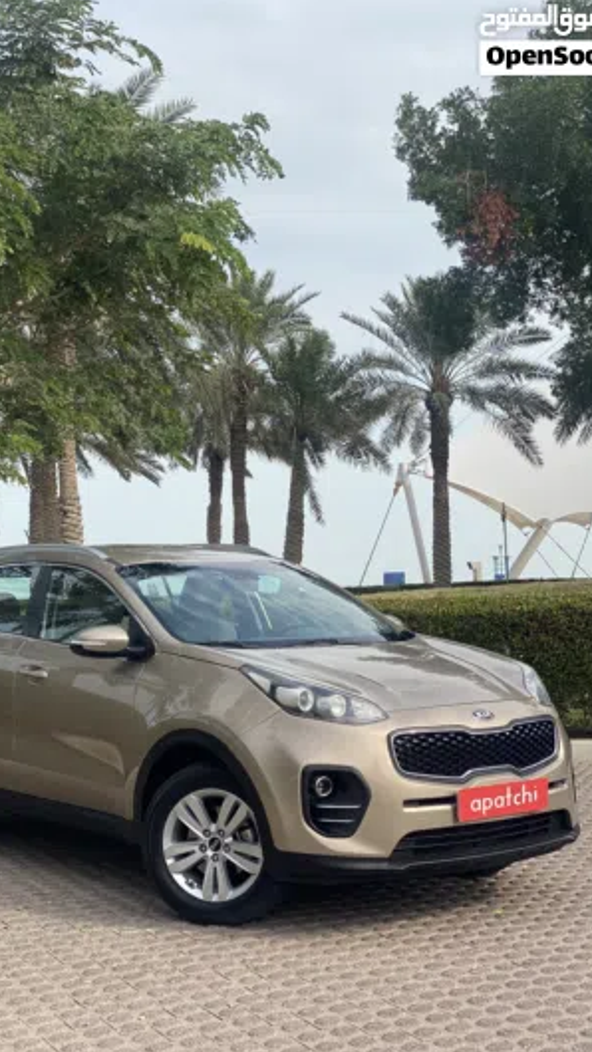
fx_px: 1591
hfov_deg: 21.0
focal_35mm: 57
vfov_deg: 36.6
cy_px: 525
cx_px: 234
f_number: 2
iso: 20
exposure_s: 1/1142
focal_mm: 6
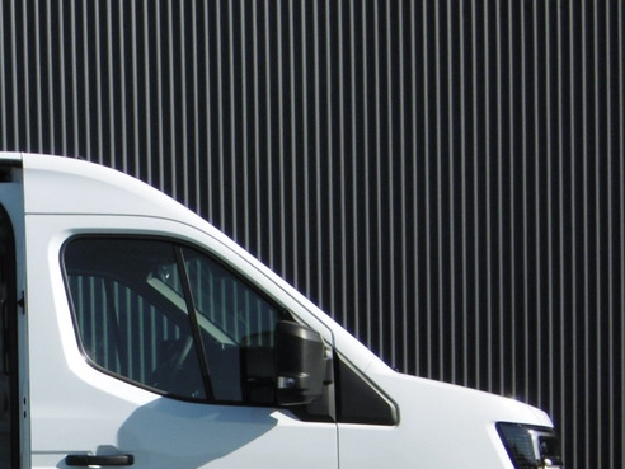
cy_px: 473
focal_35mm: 78
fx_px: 1408
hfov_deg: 23.2
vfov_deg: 18.4
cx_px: -95
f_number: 8.8
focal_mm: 5.8
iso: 100
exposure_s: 1/250
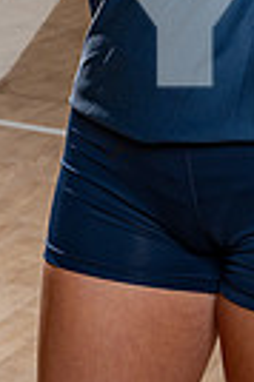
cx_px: 260
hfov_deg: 7.8
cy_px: -200
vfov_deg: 11.3
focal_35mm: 175
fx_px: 1857
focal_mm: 52
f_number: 8
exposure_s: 1/250
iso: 100
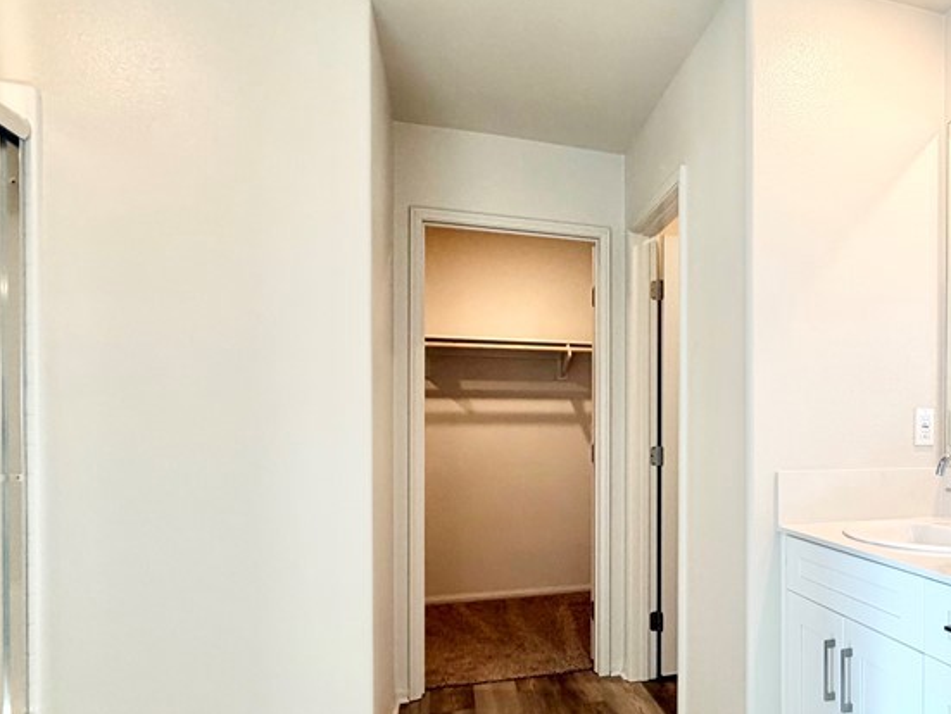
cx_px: 732
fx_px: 715
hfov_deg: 62.7
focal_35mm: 26
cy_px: 431
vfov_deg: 52.7
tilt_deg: -1.3
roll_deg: +0.0
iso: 80
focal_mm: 2.22
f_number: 2.2
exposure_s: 1/120
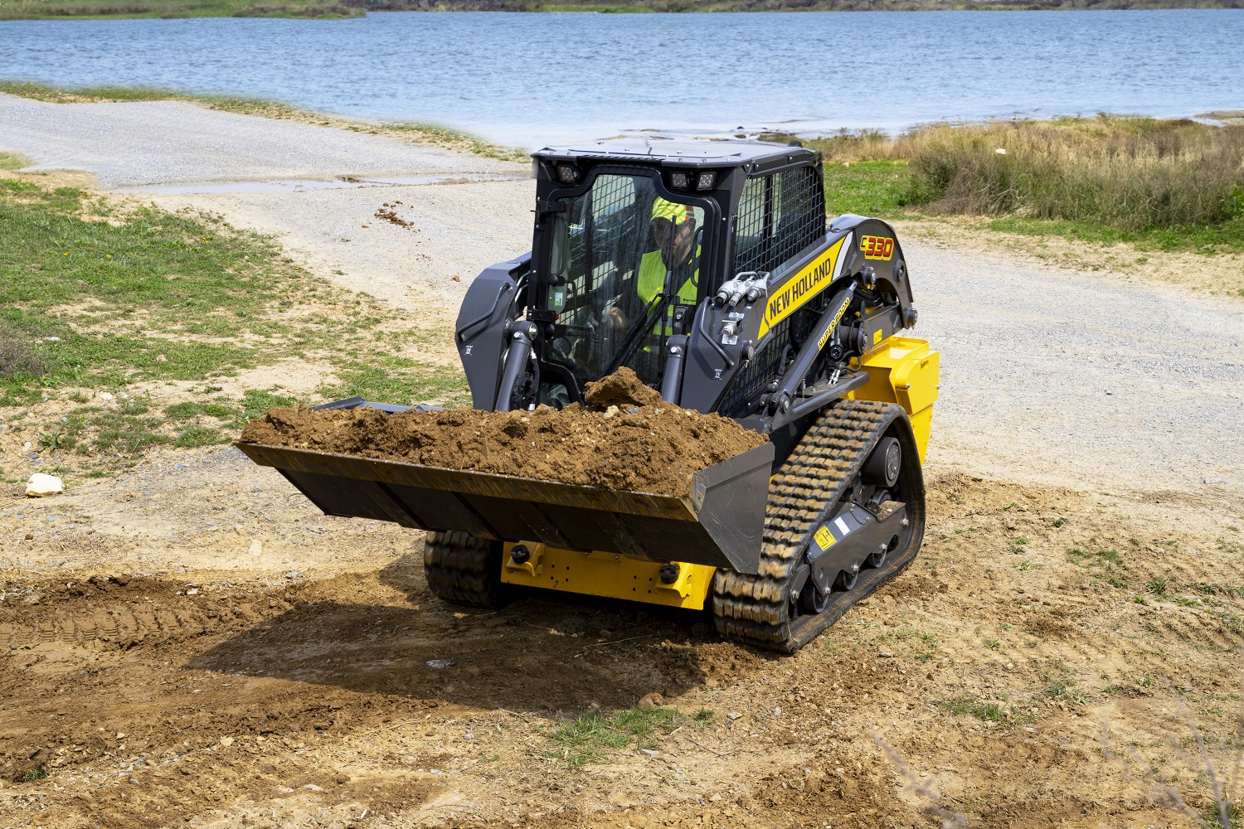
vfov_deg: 23.0
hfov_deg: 33.9
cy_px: 414
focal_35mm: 59
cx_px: 622
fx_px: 2039
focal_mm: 59
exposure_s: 1/125
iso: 100
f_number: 13
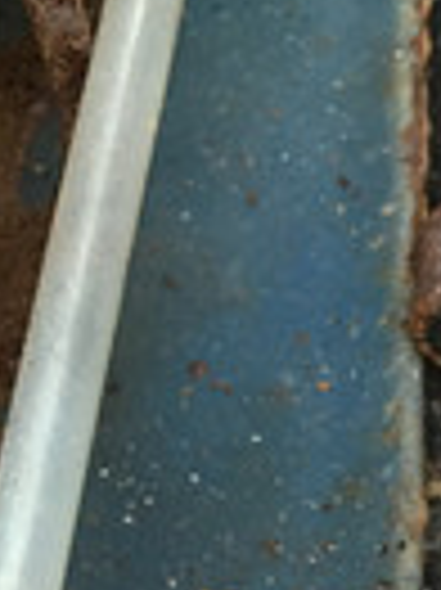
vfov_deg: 12.0
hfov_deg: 9.6
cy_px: 1261
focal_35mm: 142
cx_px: 922
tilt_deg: -59.8
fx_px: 2416
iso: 160
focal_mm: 4.15
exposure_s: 1/33
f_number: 2.2
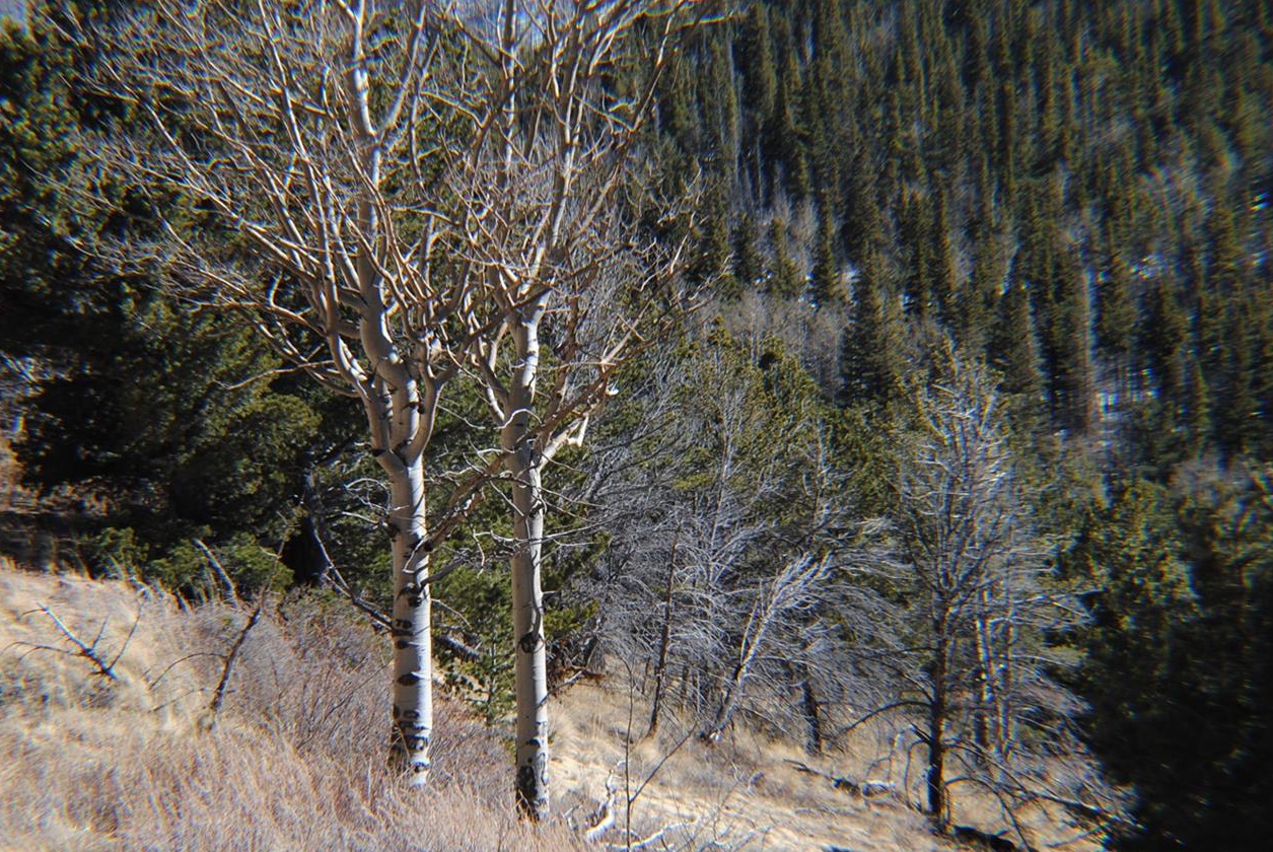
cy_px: 534
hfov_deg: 30.9
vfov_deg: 20.9
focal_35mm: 65
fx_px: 2301
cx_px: 522
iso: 100
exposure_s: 1/200
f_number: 7.1
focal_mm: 34
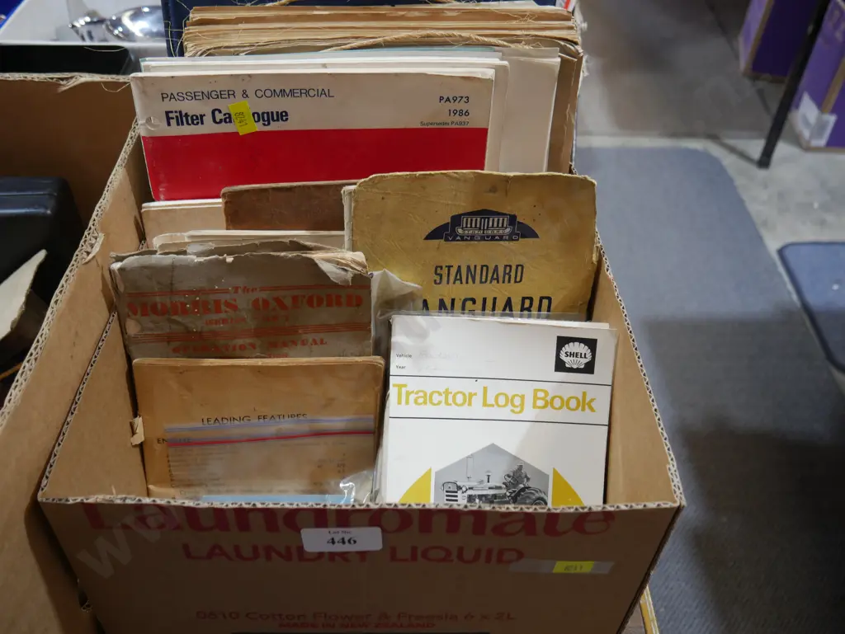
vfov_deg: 44.2
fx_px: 782
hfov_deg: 56.8
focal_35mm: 32
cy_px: 317
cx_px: 422
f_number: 3.6
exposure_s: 1/60
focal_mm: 16
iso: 320
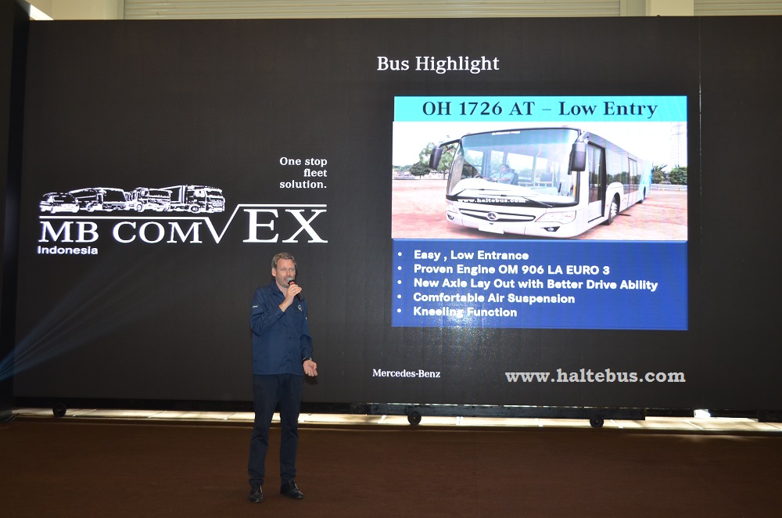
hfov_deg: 45.0
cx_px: 391
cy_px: 259
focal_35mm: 44
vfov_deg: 30.7
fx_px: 943
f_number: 4.5
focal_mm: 29
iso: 640
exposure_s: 1/50
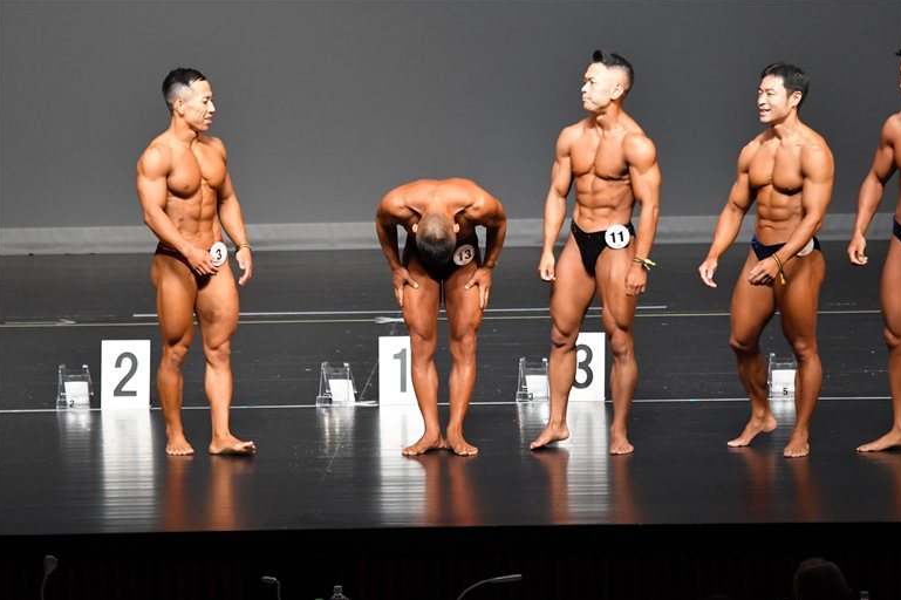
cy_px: 300
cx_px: 450
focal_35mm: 257
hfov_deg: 8.0
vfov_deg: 5.3
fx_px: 6429
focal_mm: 170
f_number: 5.6
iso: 4000
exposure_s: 1/400
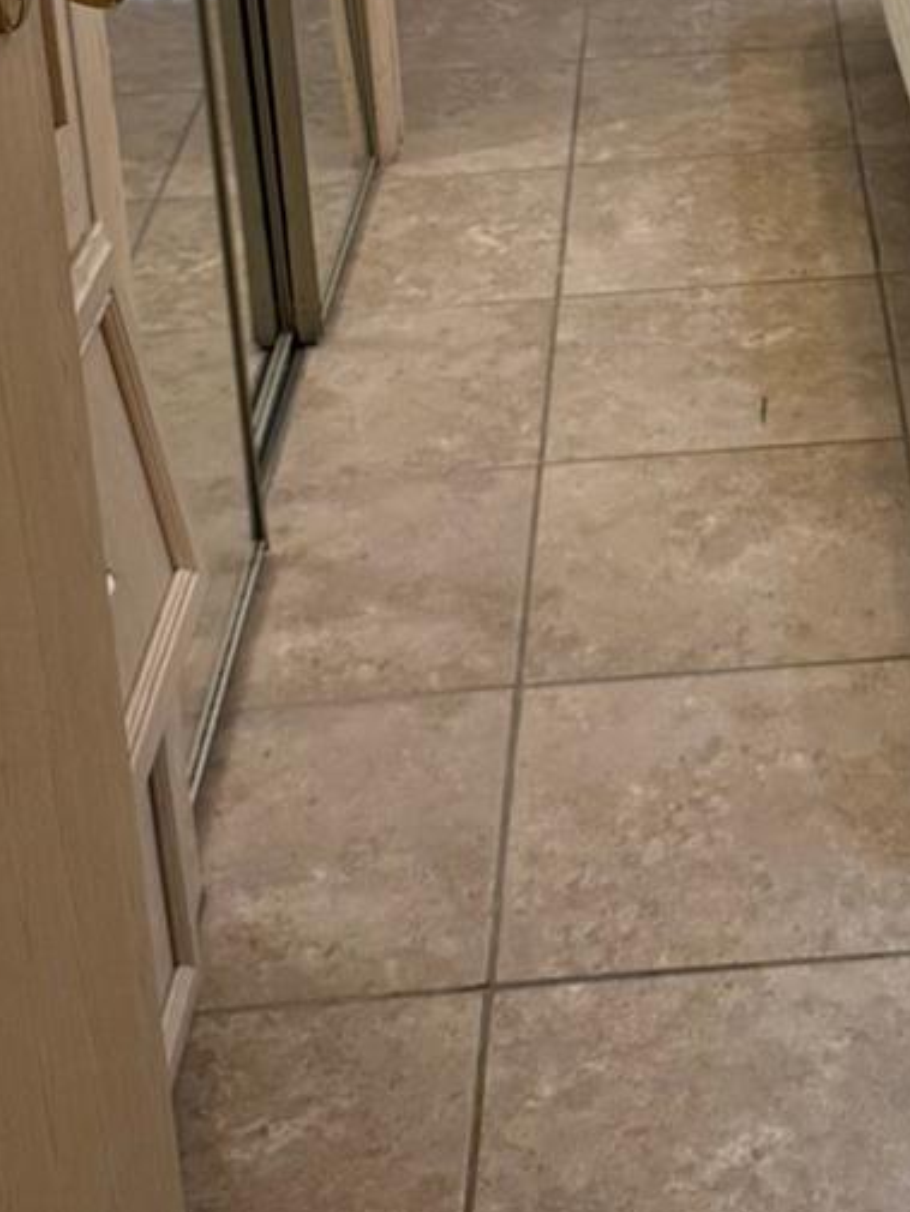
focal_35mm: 73
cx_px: 960
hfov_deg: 19.5
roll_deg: +0.3
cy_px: -230
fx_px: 2558
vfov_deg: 24.3
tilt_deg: -14.4
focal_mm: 6.76
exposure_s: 1/120
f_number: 1.78
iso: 160
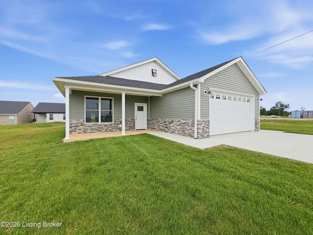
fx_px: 127
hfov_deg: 102.1
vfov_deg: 85.7
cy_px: 118
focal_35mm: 14
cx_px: 156
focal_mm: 2.2
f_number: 2.2
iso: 40
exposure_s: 1/569
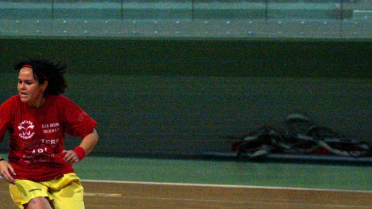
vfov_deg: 5.5
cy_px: 156
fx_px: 2180
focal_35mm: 221
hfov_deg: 9.7
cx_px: 57
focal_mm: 70
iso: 3200
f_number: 2.8
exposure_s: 1/350
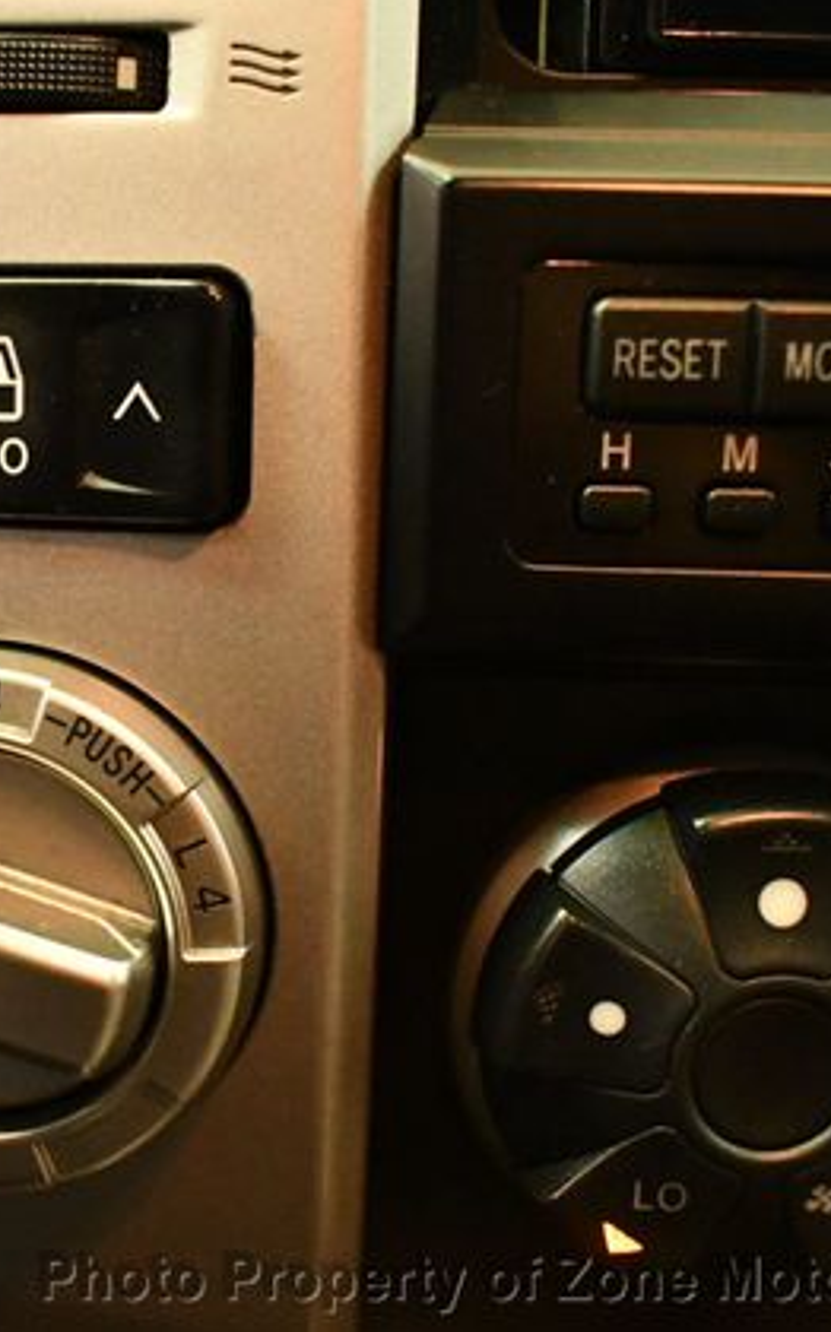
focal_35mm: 56
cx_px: 0
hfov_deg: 22.2
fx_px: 2032
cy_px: 660
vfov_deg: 36.3
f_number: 3.5
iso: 6400
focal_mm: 18
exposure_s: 1/60
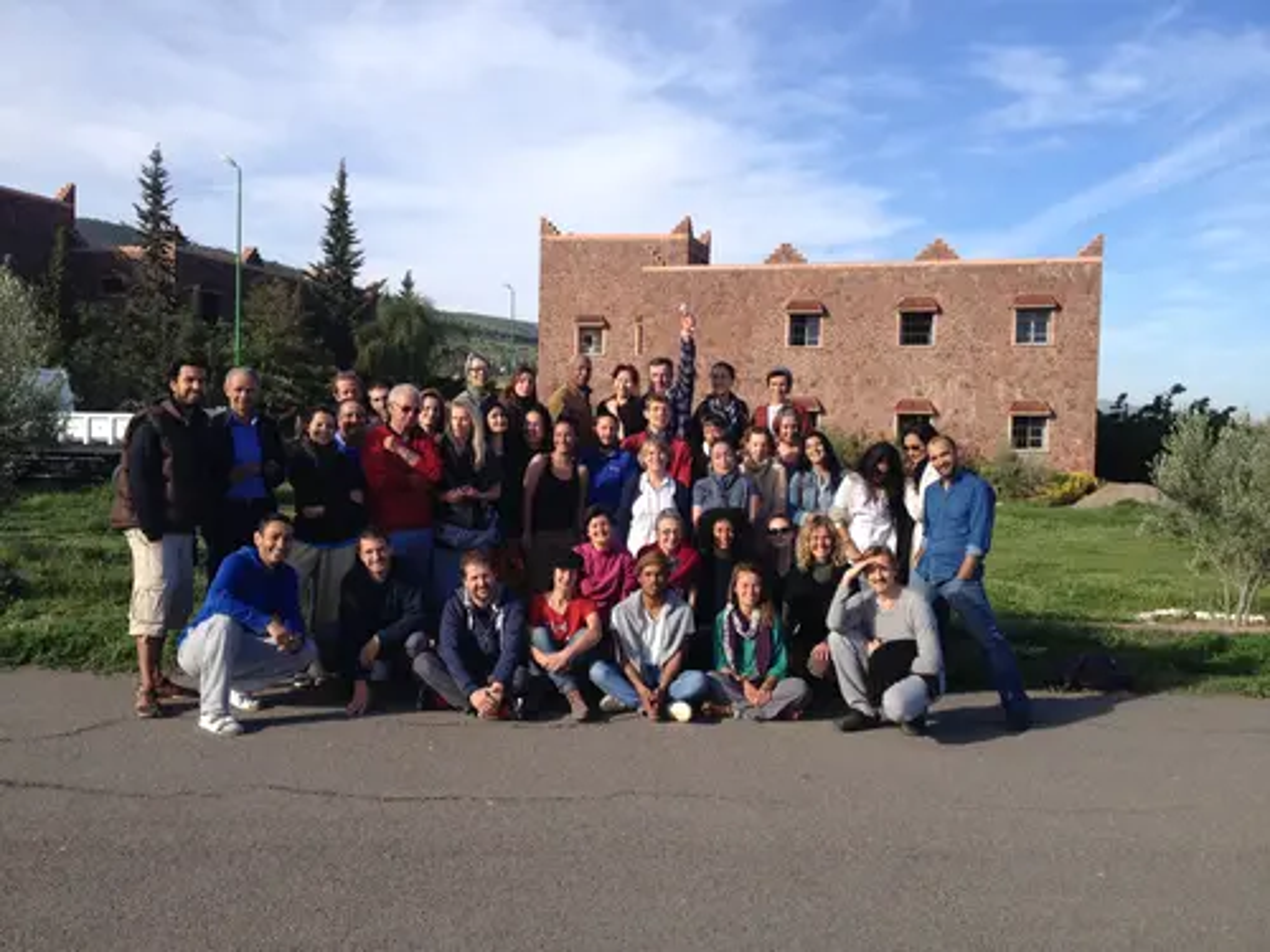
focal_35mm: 35
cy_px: 476
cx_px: 635
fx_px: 1284
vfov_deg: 40.7
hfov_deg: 52.6
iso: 50
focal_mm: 4.28
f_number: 2.4
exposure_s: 1/1151
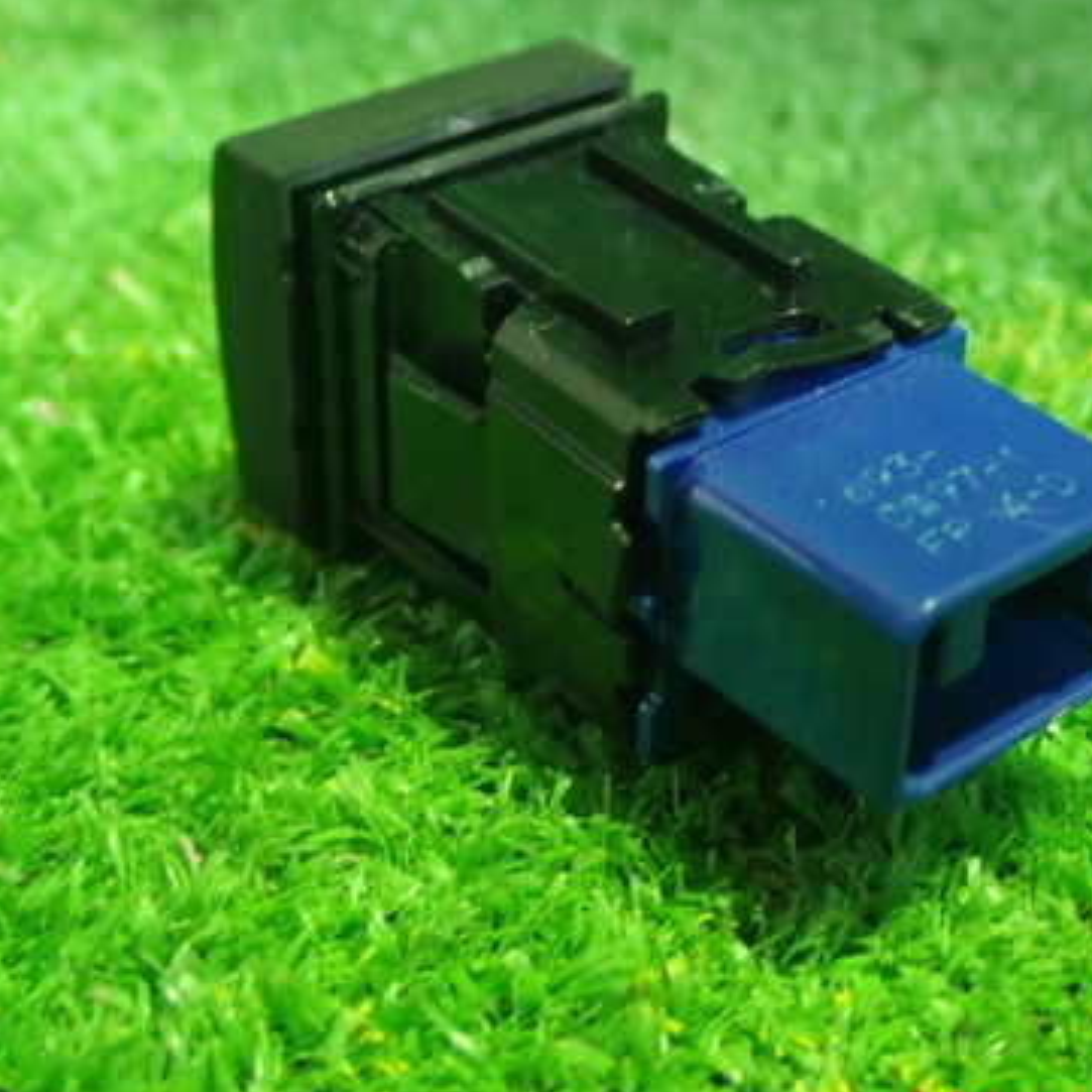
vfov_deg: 25.0
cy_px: 478
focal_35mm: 69
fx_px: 2463
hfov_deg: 24.9
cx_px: 687
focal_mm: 8.4
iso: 1000
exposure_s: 1/13
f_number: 3.1
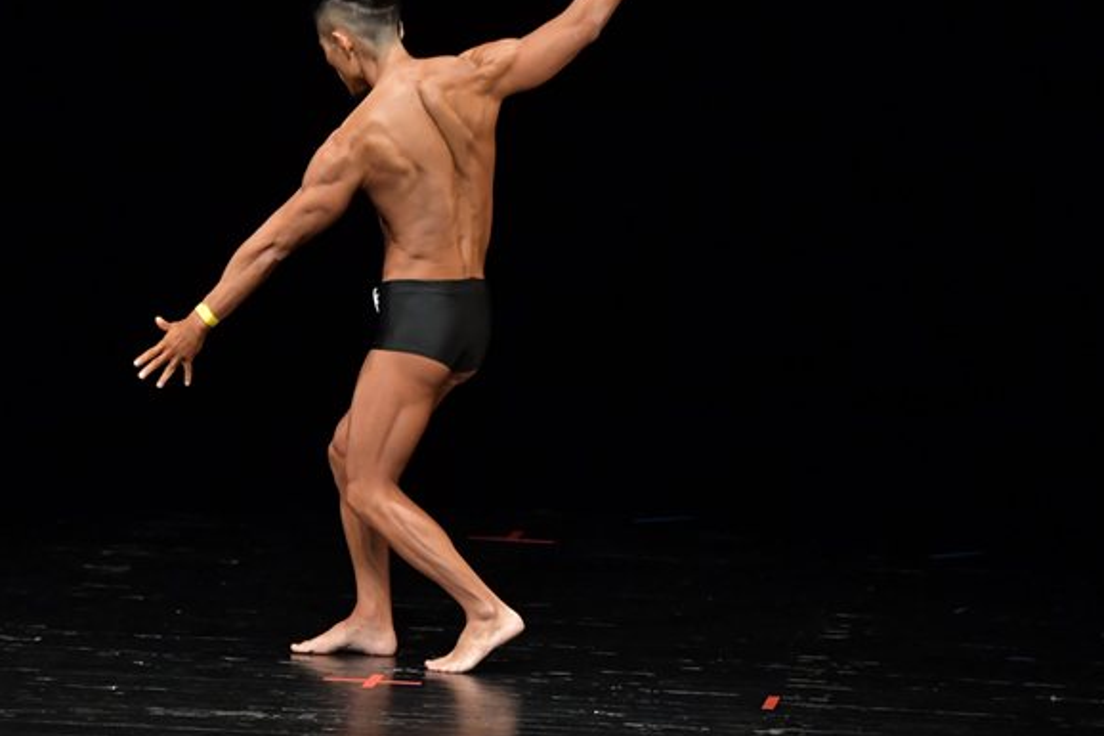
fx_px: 10484
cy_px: 268
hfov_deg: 6.0
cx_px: 553
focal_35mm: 342
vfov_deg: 4.0
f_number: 5.6
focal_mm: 170
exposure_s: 1/400
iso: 3200
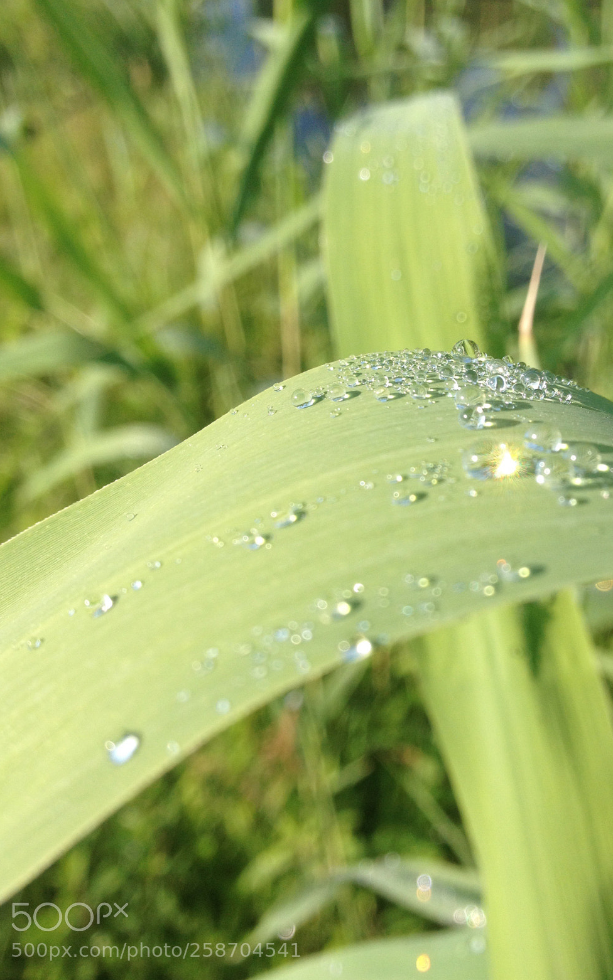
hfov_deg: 33.5
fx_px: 1016
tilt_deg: -35.1
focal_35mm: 38
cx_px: 349
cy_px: 498
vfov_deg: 51.5
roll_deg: -2.3
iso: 50
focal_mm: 4.28
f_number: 2.4
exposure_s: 1/812
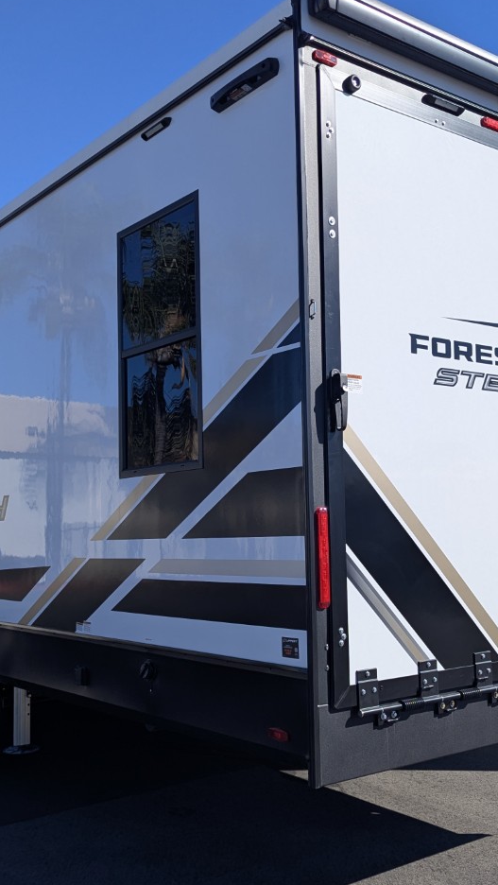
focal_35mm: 39
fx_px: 915
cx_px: 280
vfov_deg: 51.6
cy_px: 460
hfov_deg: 30.4
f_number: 1.85
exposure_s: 1/2632
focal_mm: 6.81
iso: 48
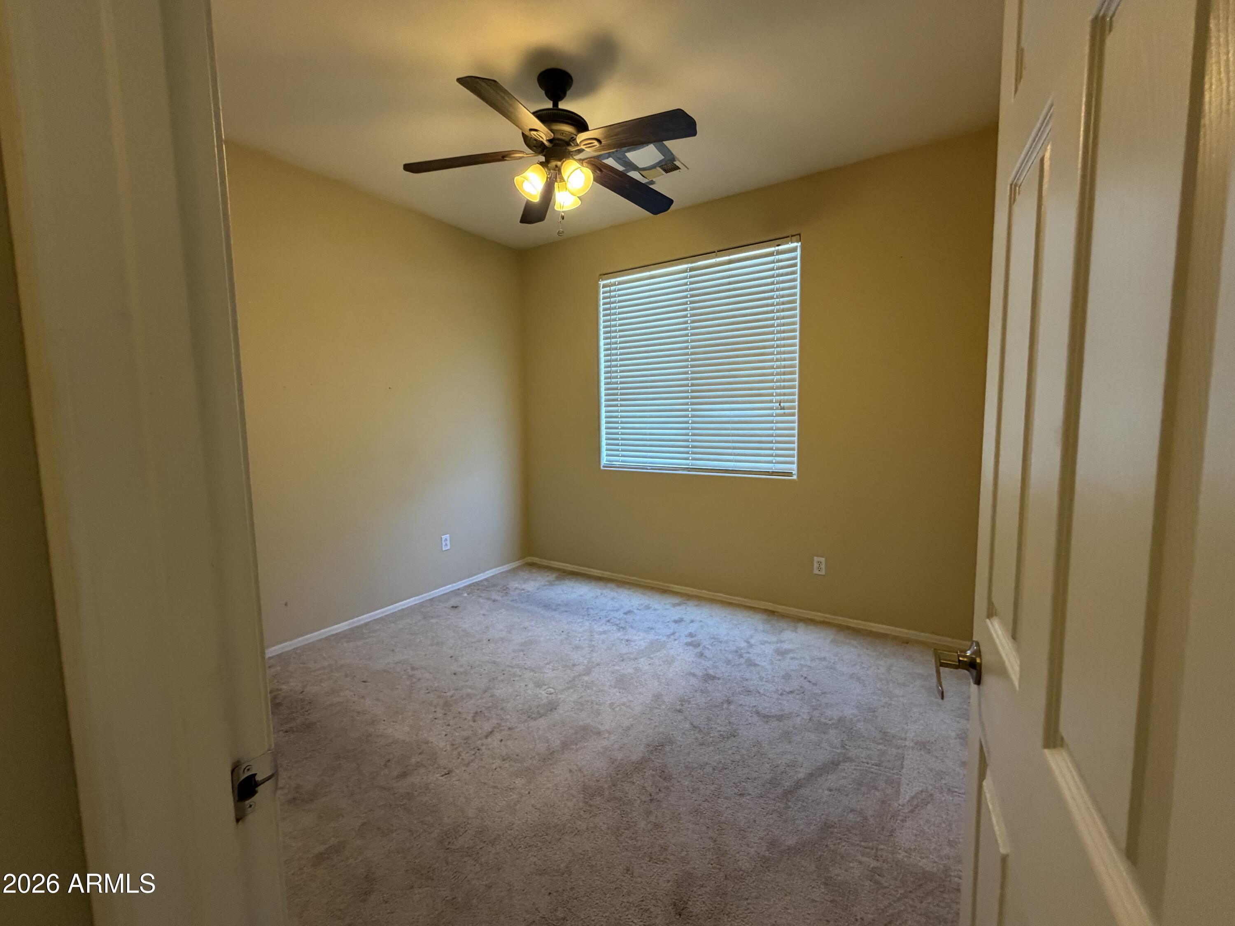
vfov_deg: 85.7
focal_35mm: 14
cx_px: 618
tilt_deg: -4.5
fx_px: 499
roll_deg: +1.5
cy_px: 463
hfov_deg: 102.1
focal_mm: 2.22
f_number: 2.2
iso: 400
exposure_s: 1/60
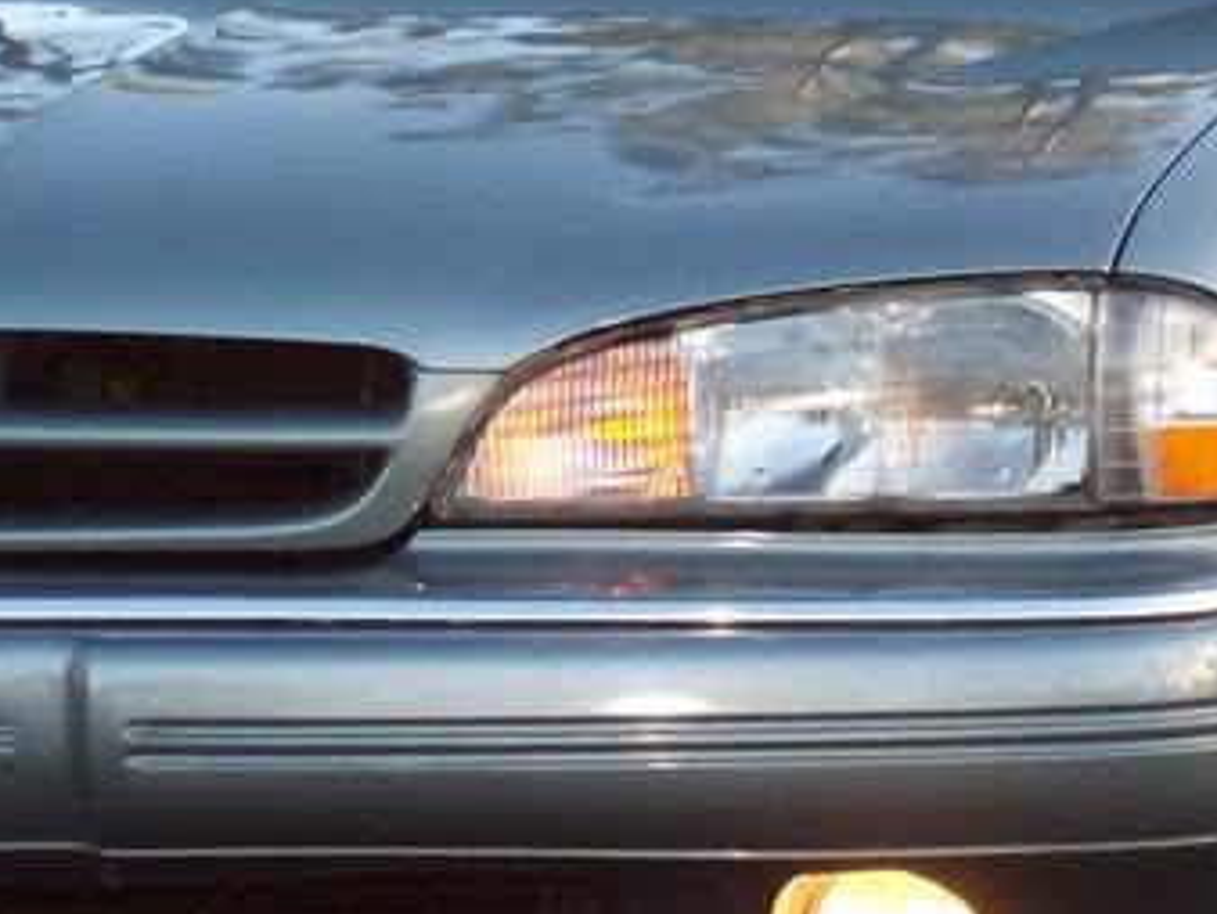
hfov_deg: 9.4
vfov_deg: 7.1
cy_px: 122
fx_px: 7388
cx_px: 965
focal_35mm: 210
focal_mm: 16.8
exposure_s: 1/90
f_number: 4.8
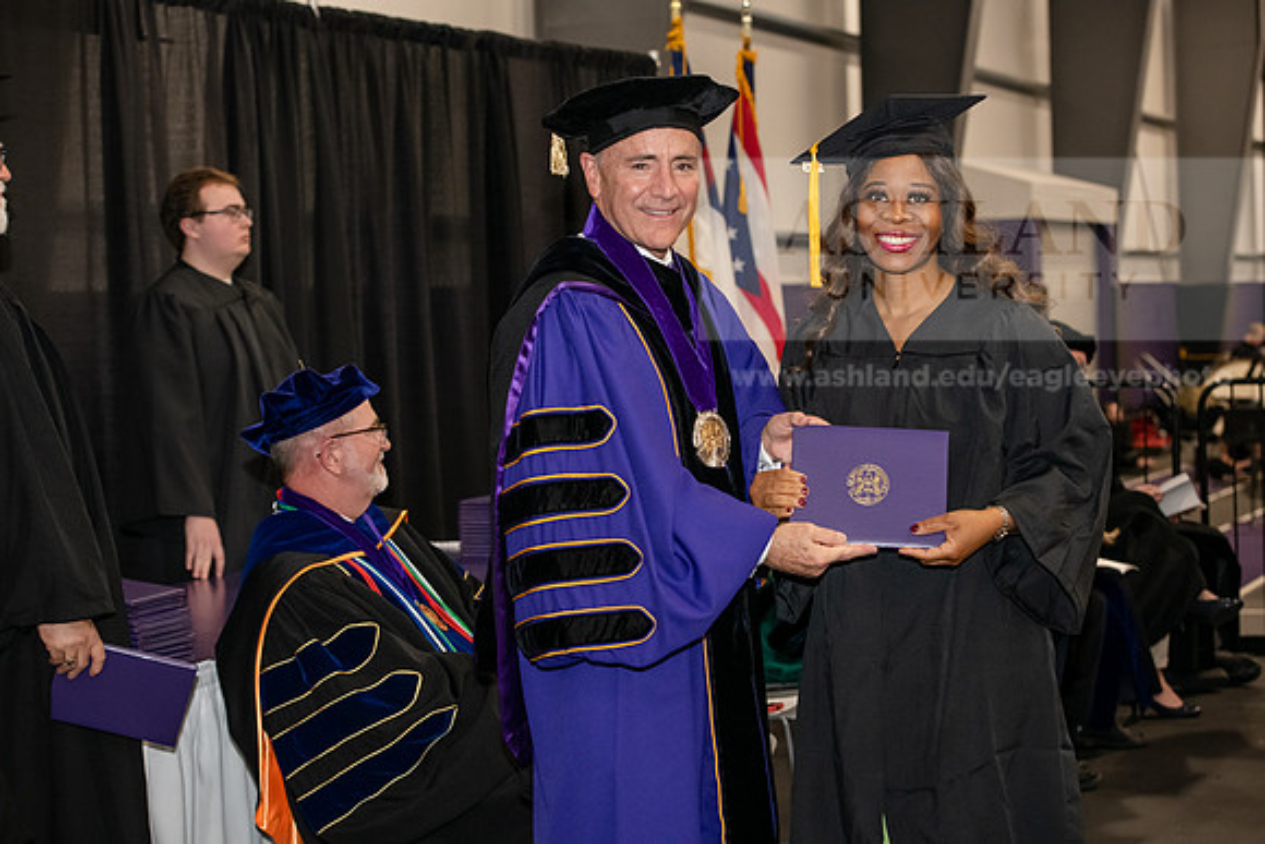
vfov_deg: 19.5
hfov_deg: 28.8
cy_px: 422
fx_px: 2460
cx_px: 632
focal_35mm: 70
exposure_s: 1/200
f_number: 5
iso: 2500
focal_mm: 70
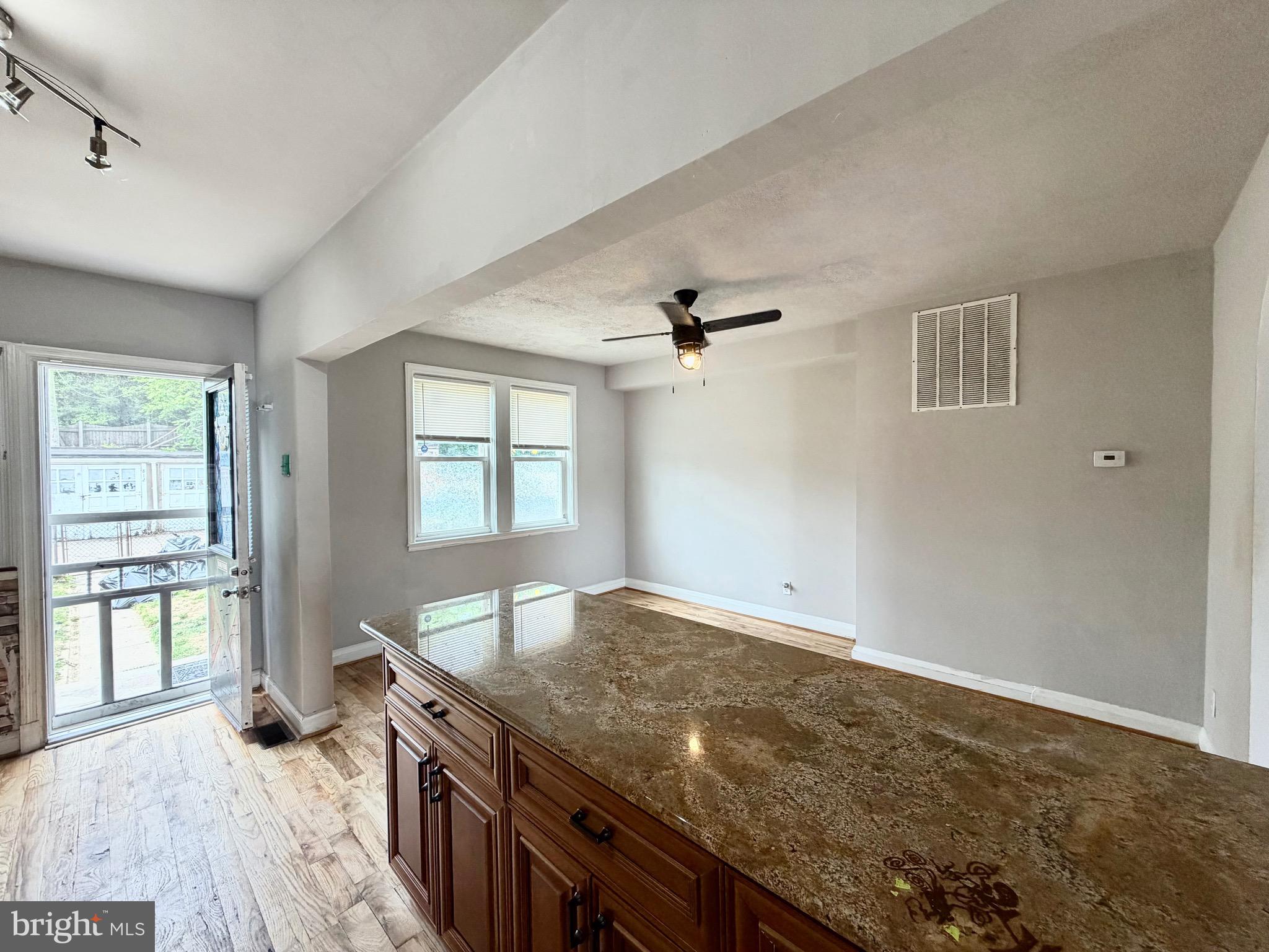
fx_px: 513
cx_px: 634
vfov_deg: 85.7
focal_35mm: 14
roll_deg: +0.7
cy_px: 476
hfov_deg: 102.1
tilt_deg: -0.2
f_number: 2.2
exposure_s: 1/120
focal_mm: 2.22
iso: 125
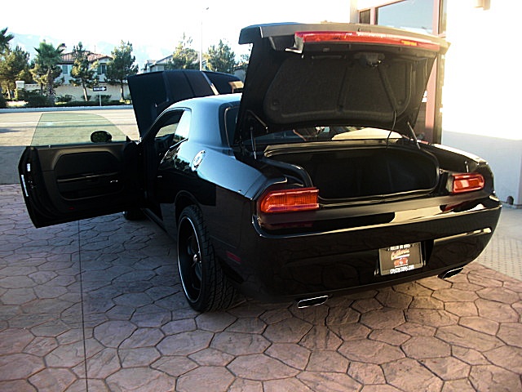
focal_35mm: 36
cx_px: 261
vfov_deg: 39.7
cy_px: 196
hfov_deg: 51.4
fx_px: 543
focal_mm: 6.3
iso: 50
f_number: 2.8
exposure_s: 1/80
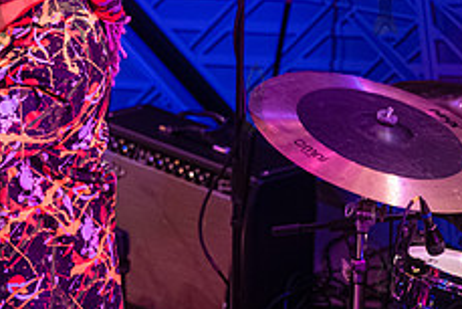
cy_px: -1
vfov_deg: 3.5
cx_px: -6
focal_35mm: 392
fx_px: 5034
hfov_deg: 5.2
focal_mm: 155
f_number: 5
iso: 8000
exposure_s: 1/640
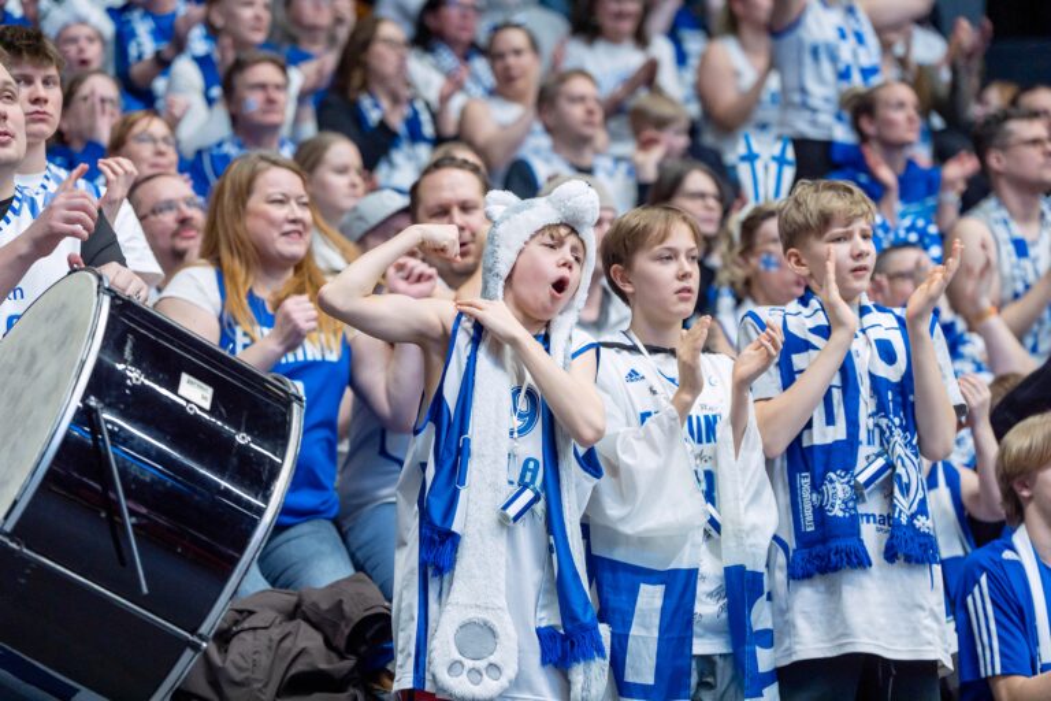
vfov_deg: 10.4
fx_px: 3853
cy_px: 350
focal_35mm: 132
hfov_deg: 15.5
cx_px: 526
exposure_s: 1/640
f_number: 2.8
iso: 1000
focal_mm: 132
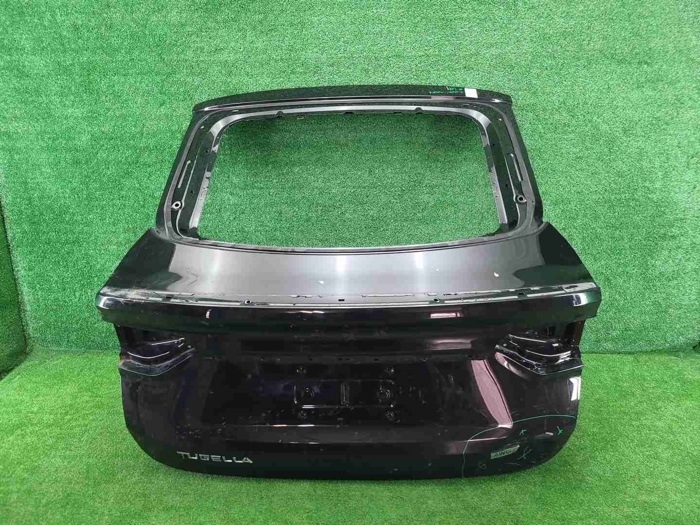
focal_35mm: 26
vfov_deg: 53.1
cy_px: 262
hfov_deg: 67.3
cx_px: 350
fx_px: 526
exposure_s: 1/50
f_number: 1.8
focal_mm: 5.4
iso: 252
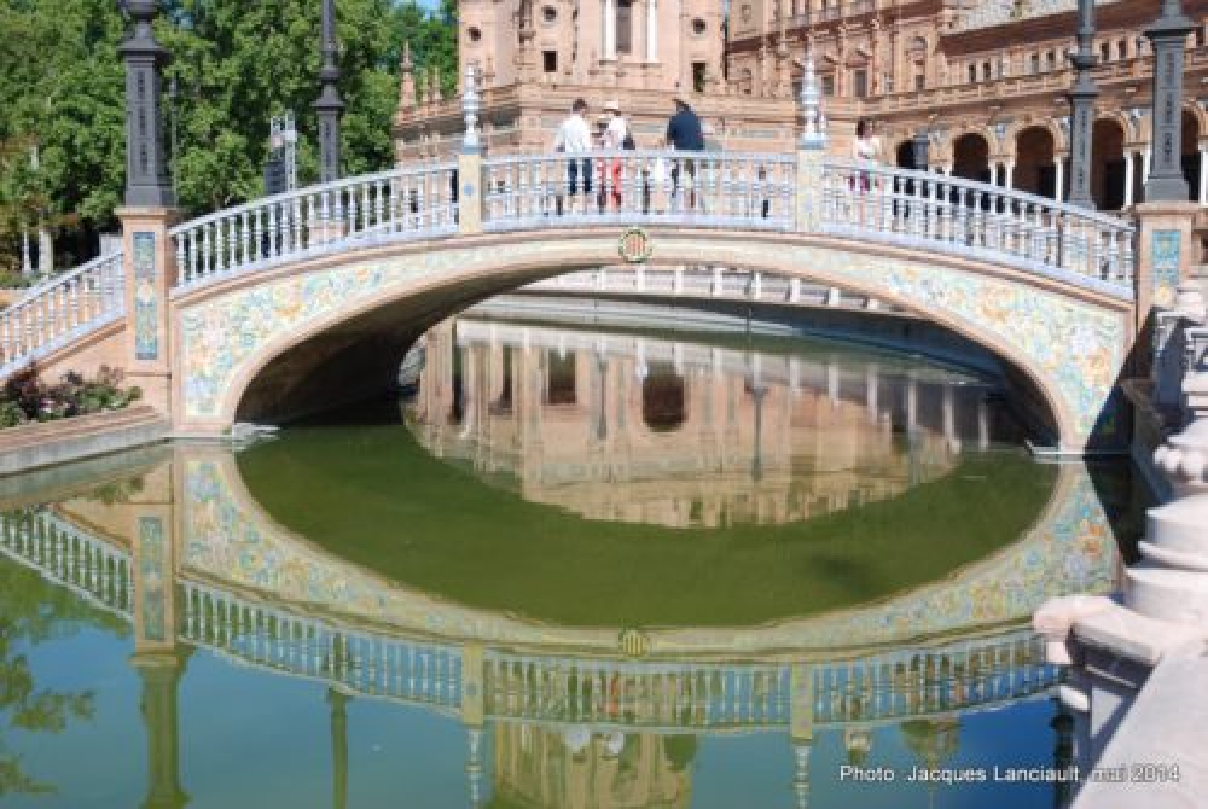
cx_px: 604
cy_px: 404
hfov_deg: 42.3
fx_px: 1563
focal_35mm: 46
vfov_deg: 29.0
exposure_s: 1/200
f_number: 7.1
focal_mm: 31
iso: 100
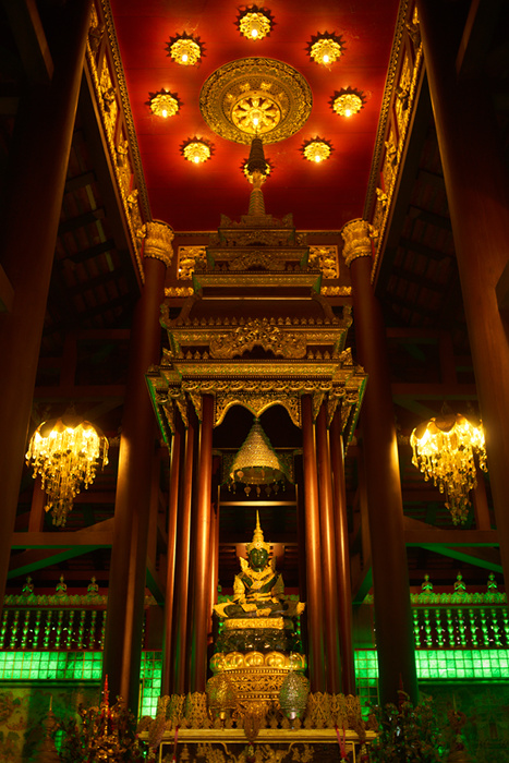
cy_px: 382
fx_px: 742
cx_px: 254
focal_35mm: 35
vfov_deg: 54.4
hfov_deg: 37.9
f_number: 2.8
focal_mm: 35
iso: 400
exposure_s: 1/15
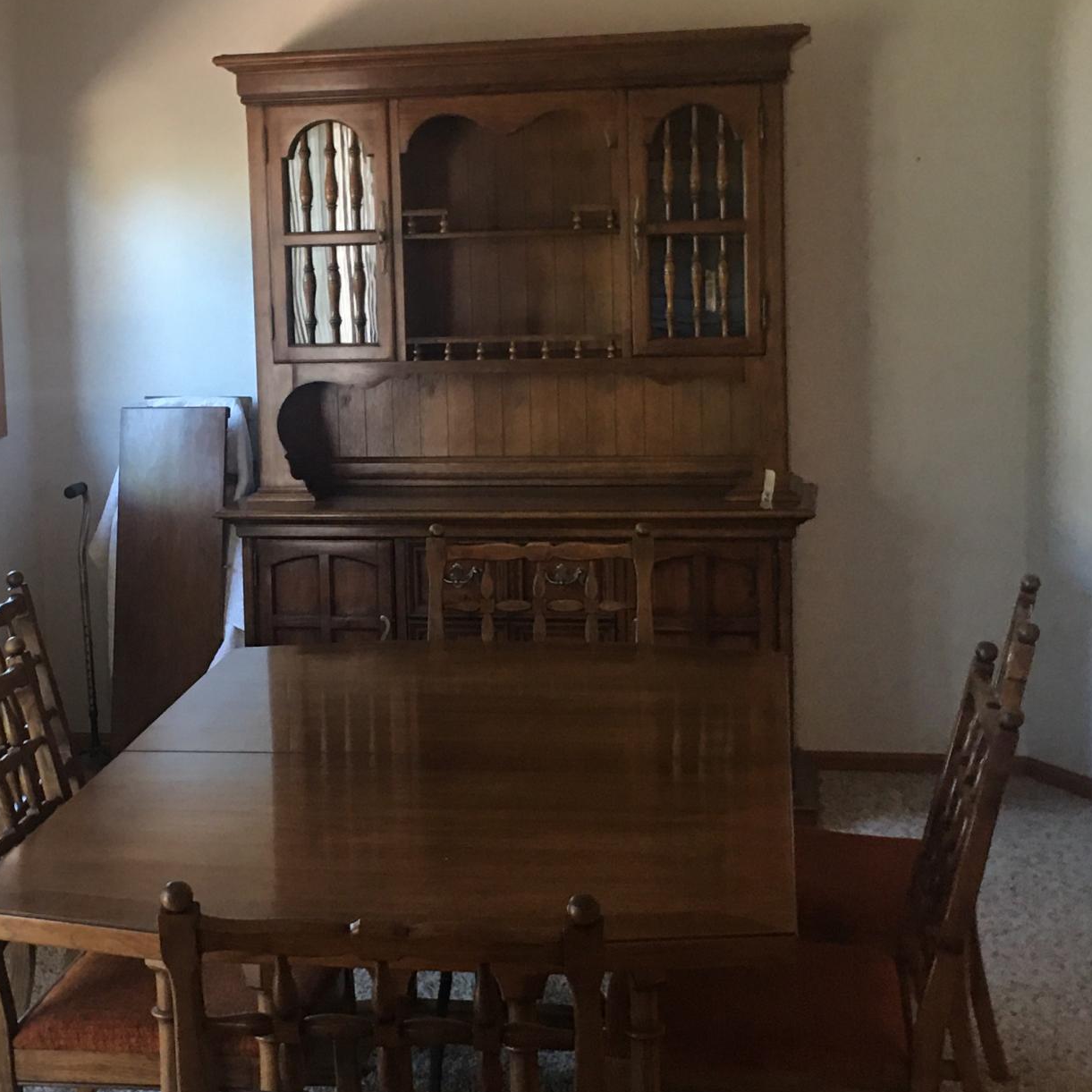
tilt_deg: -6.6
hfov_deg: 27.0
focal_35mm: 63
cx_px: 292
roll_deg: +2.2
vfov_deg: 27.3
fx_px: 2248
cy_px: 452
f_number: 2.2
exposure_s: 1/15
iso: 64
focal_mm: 4.15
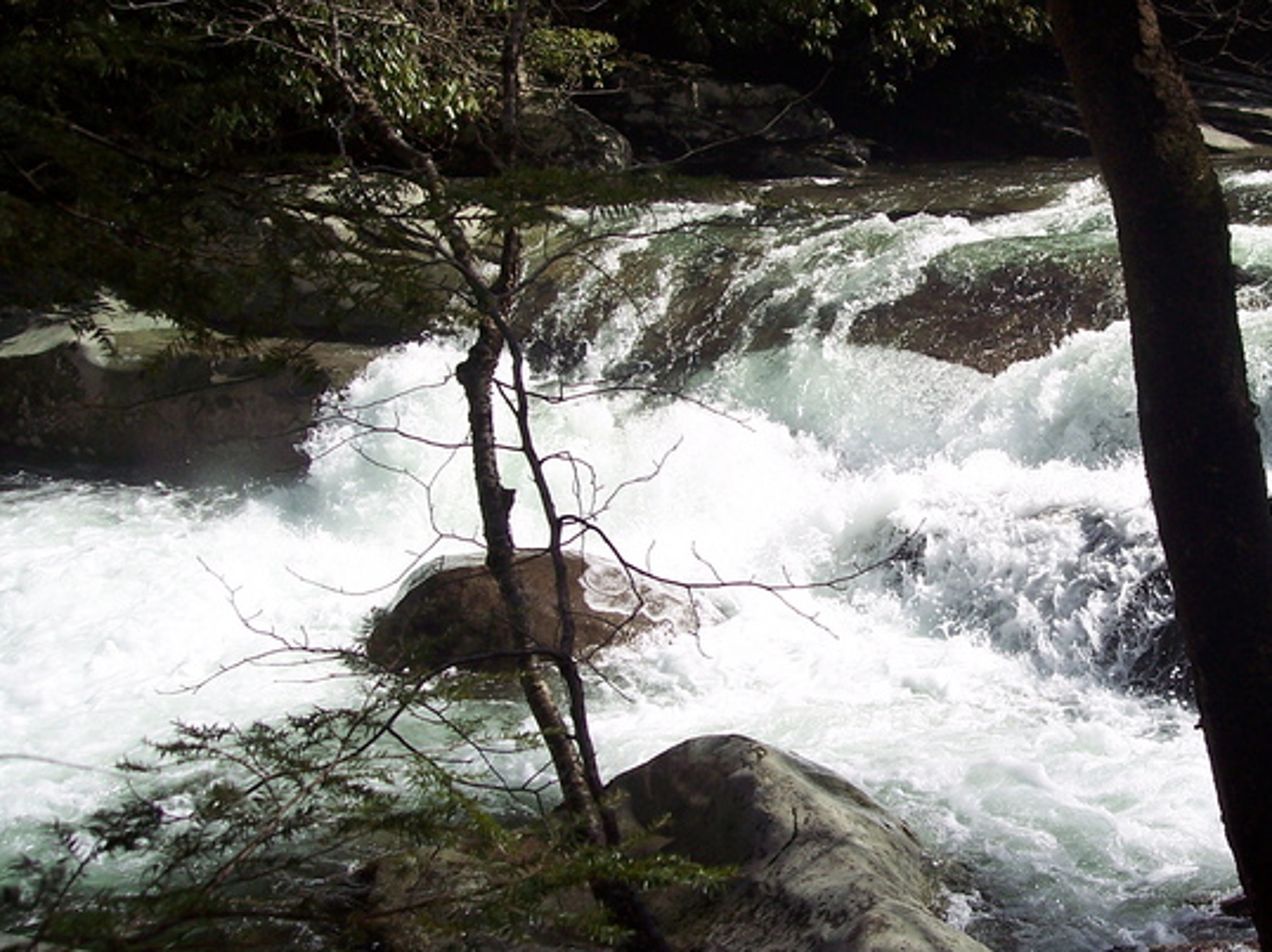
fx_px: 2130
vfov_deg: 25.1
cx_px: 858
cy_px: 345
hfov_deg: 32.9
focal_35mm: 58
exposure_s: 1/750
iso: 100
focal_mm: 8
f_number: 4
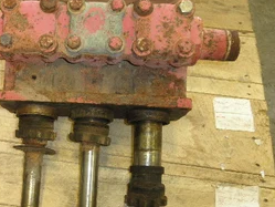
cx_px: 72
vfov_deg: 32.0
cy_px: 134
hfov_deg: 41.0
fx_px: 358
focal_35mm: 45
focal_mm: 5
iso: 200
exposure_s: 1/30
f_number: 3
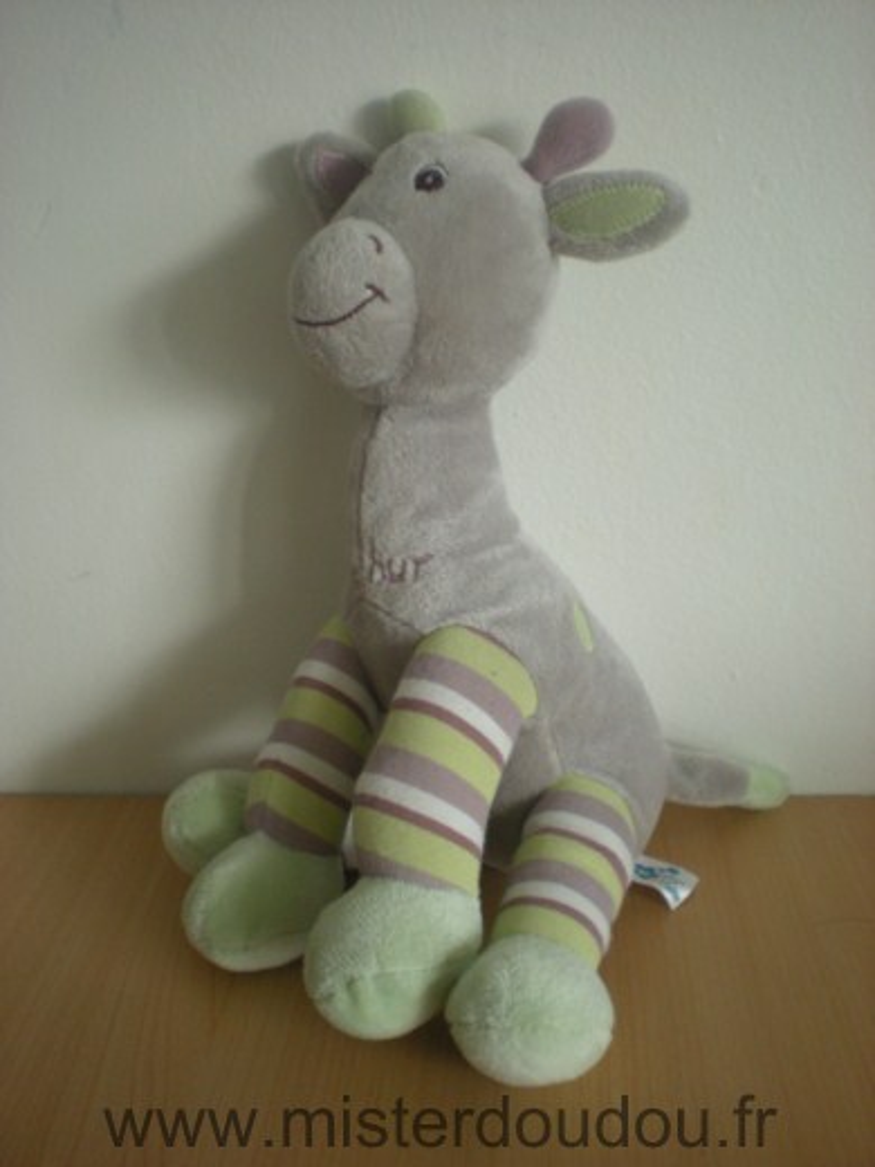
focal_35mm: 38
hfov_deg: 37.7
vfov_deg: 49.0
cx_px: 438
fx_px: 1281
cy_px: 584
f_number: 3.1
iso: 200
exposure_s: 1/37.7
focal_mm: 6.3
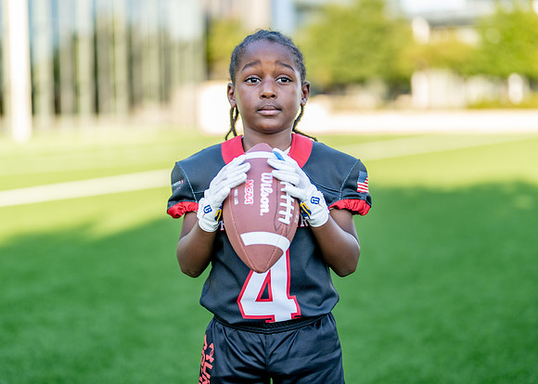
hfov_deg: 31.8
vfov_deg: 22.9
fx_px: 945
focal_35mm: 62
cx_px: 278
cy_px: 160
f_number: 1.2
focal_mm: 50
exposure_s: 1/1000
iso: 100
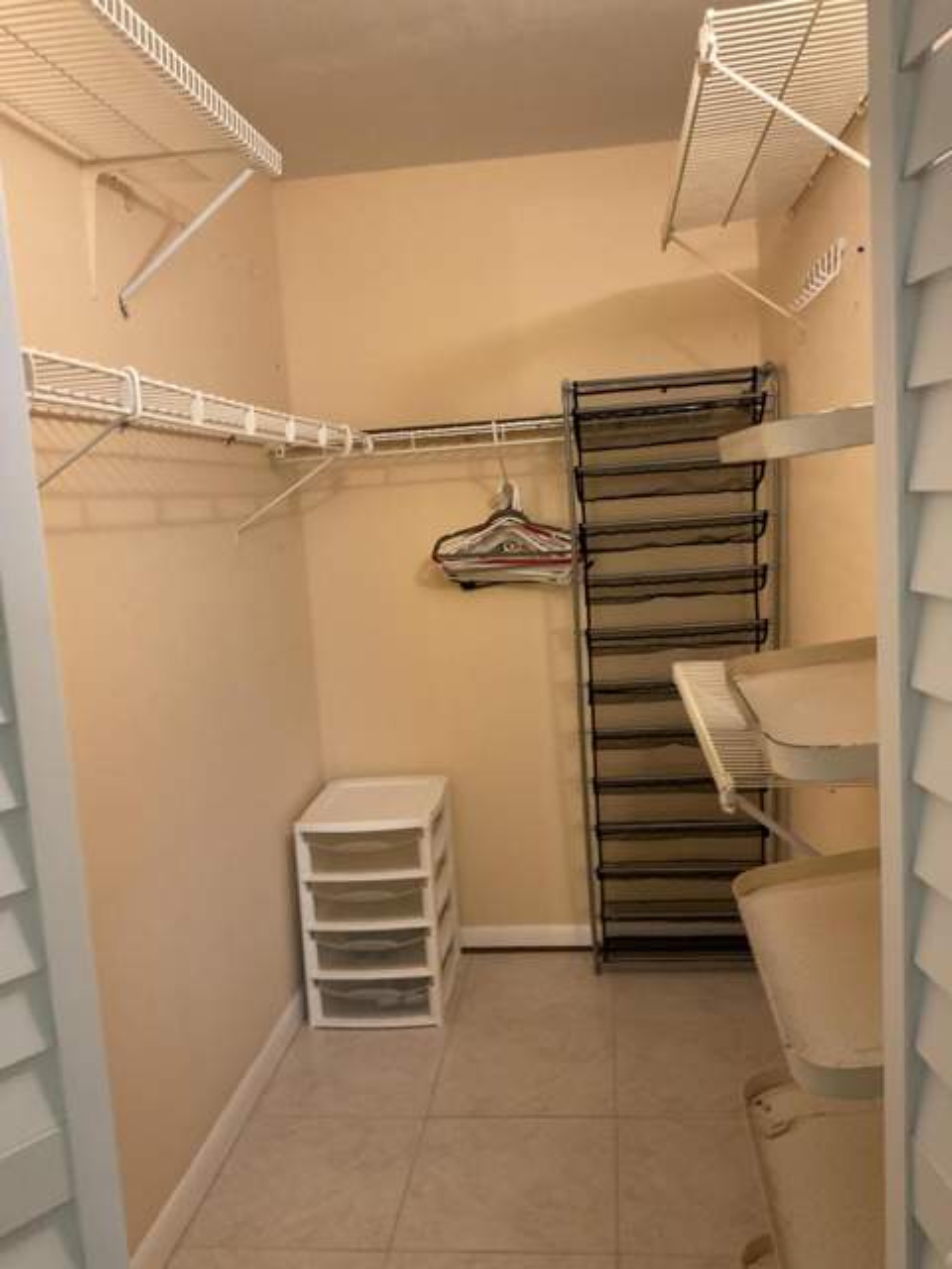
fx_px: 1063
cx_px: 476
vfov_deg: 61.7
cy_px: 634
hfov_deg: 48.2
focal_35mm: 29
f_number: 1.8
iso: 200
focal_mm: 3
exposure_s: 1/60
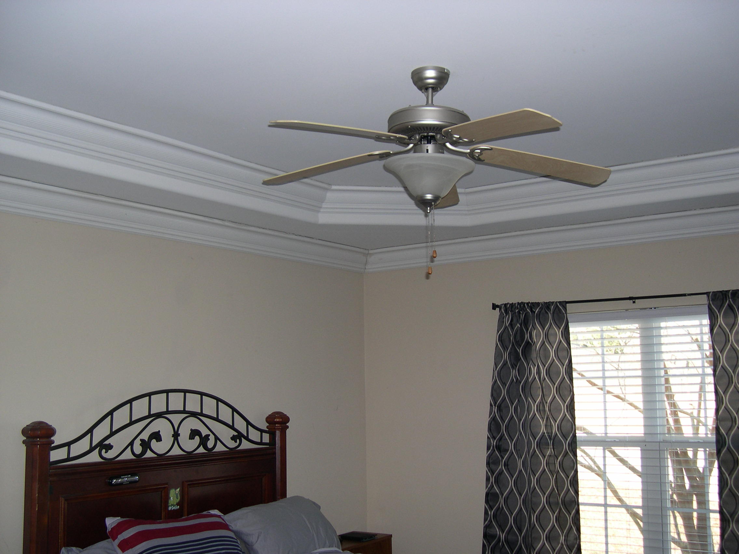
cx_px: 370
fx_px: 811
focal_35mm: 38
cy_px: 277
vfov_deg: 37.7
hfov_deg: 49.0
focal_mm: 8
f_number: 2.8
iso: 100
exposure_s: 1/60
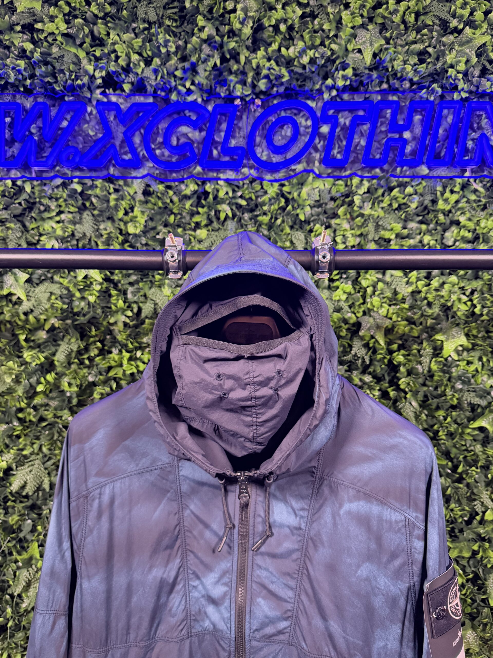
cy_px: 329
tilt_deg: -0.4
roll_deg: -0.8
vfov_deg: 71.6
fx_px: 456
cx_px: 246
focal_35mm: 24
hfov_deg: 56.8
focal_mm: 6.76
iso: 800
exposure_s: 1/36
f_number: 1.78
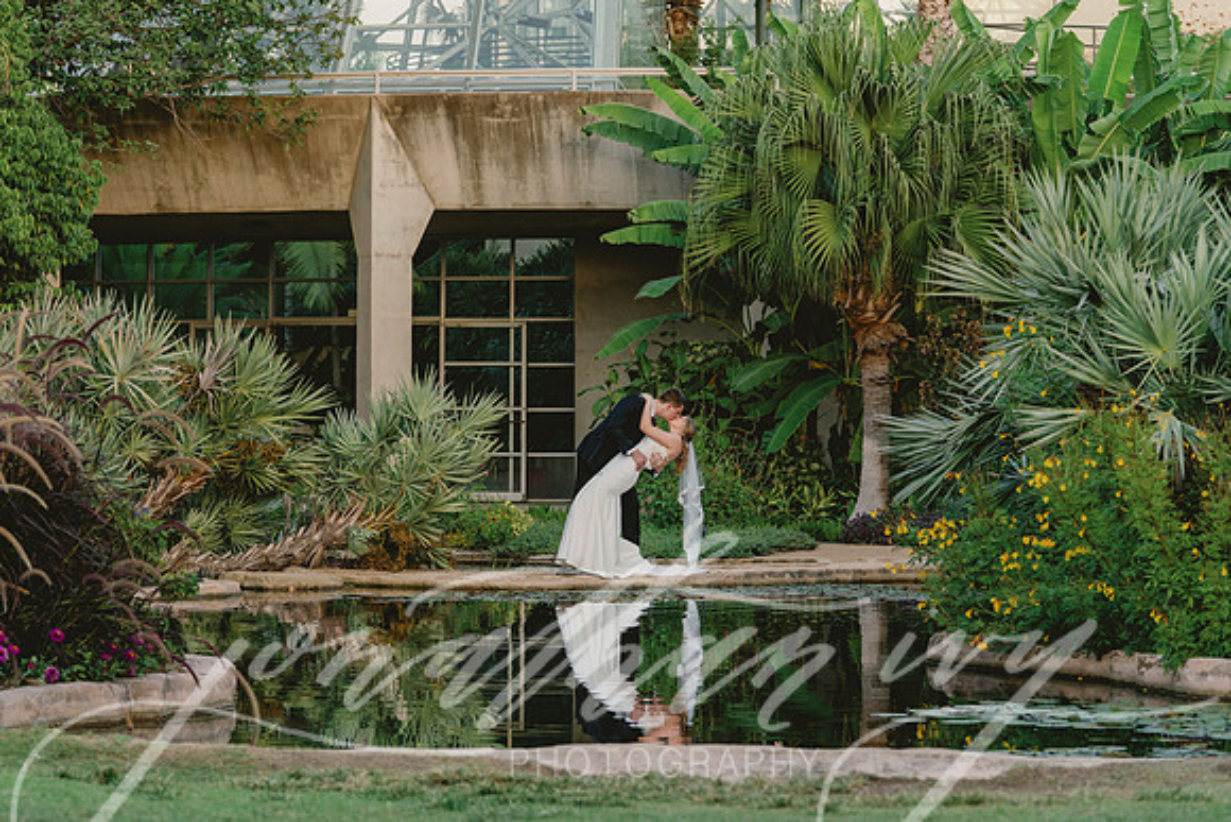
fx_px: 4106
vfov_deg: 11.4
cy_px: 428
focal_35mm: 120
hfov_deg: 17.0
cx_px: 546
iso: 800
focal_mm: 107
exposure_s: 1/800
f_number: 5
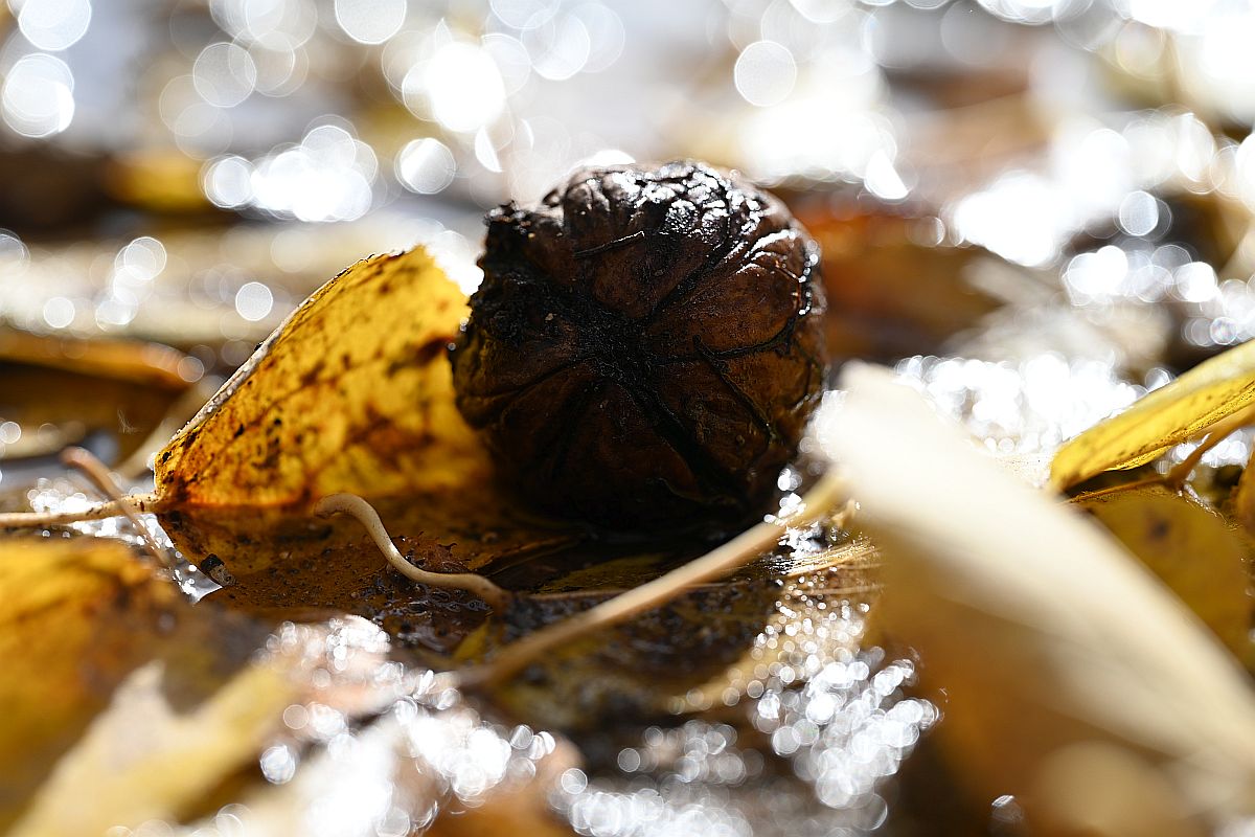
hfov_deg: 19.5
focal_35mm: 105
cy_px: 418
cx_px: 628
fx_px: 3660
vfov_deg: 13.0
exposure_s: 1/320
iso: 100
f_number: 6.3
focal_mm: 105
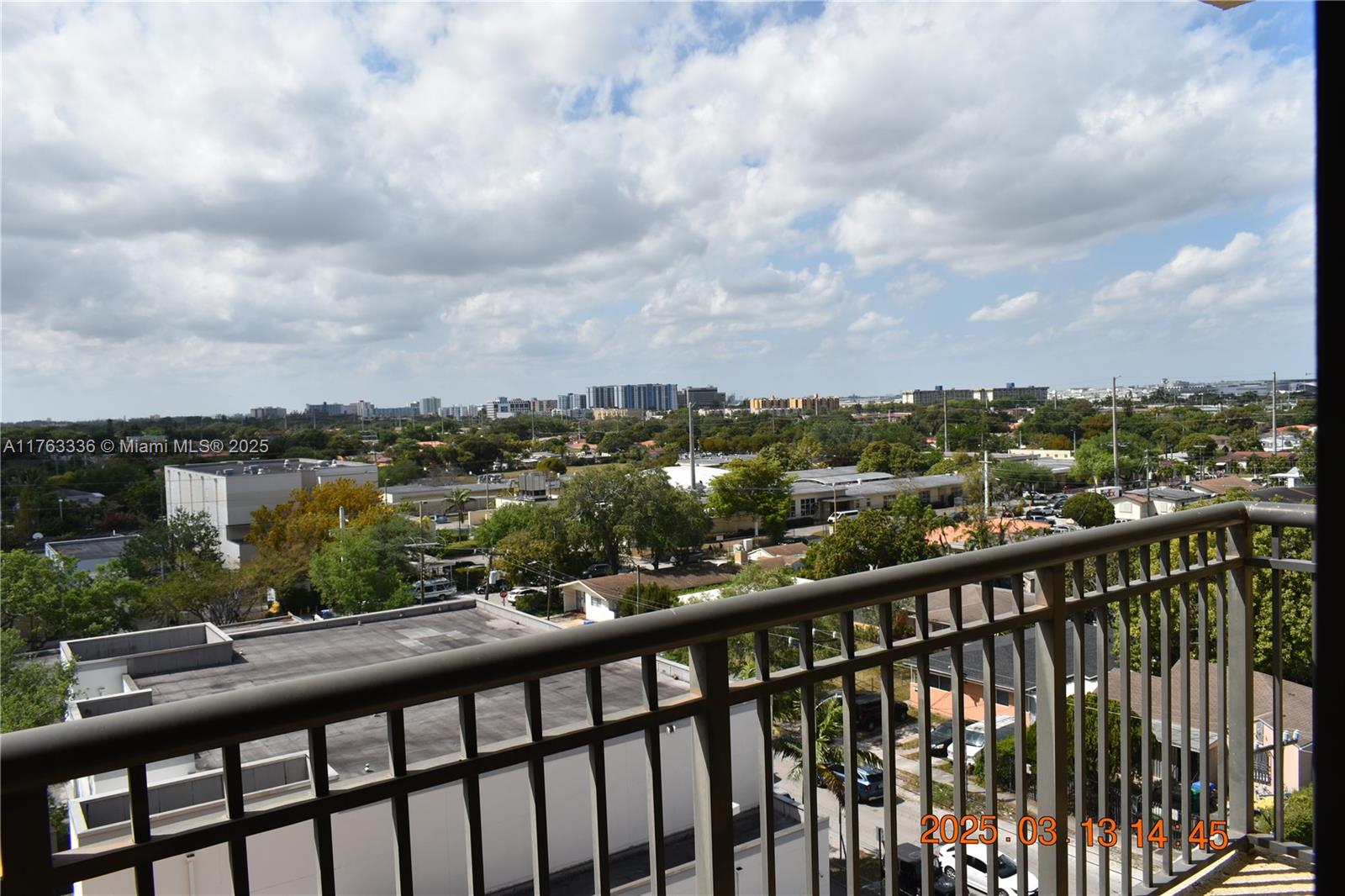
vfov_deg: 47.9
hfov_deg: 67.4
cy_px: 448
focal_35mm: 27
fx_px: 1008
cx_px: 672
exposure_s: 1/320
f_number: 9
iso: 100
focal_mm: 18
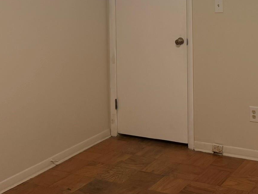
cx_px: 246
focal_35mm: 57
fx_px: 425
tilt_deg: -0.9
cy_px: -18
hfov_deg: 31.7
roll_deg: +0.7
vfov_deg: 24.0
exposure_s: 1/141
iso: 200
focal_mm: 6.76
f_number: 1.78
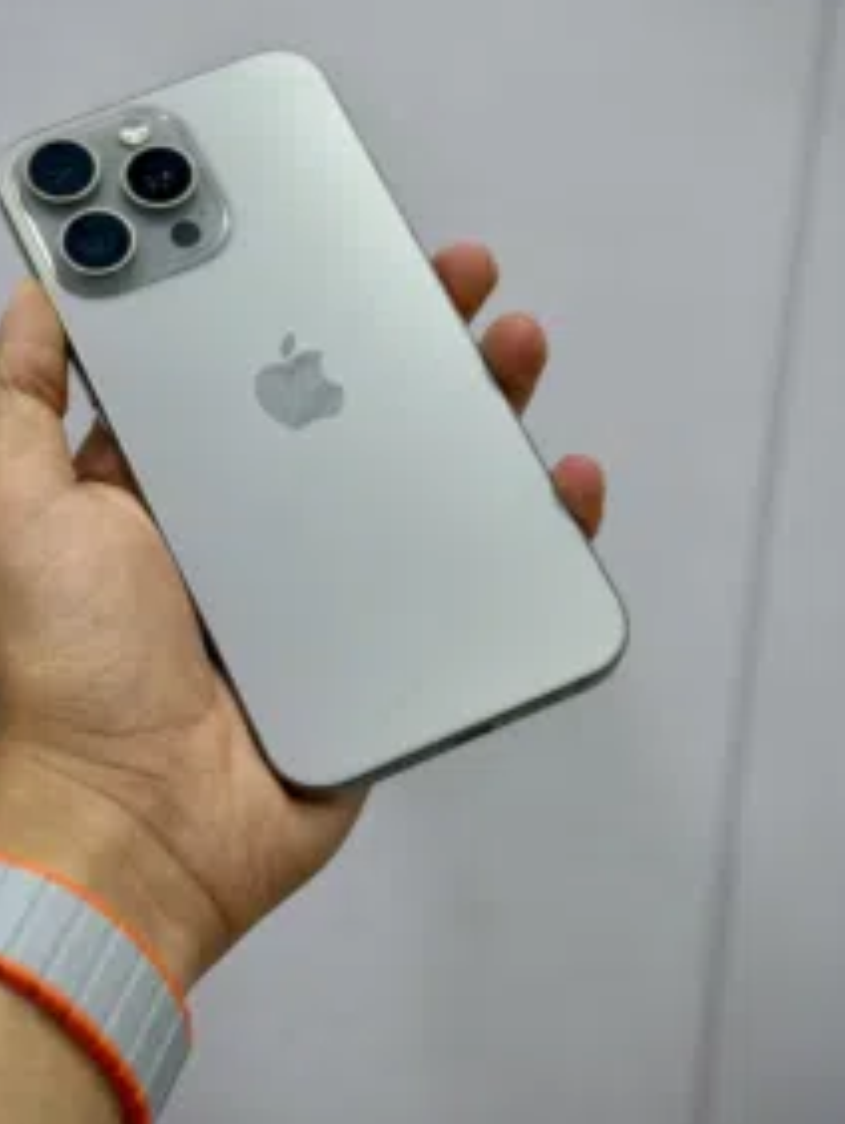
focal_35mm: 68
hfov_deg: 21.6
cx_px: 335
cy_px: 518
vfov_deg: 28.5
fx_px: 2210
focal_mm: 6.76
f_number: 1.78
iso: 50
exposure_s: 1/177
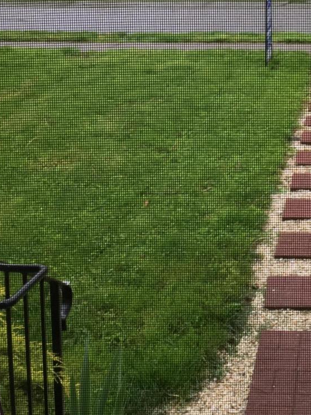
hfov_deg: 18.3
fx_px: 934
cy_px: 36
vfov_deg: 24.3
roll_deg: +0.6
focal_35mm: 78
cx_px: 323
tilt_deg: -9.8
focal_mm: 4.15
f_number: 2.2
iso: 40
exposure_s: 1/120
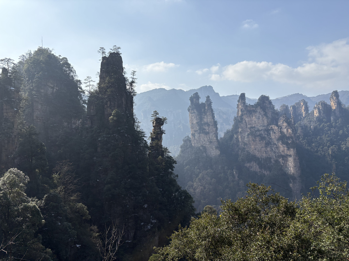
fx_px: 262
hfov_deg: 67.3
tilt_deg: +2.0
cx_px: 174
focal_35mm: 26
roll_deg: +0.4
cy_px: 130
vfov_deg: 53.1
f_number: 1.6
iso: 50
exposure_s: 1/4065
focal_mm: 5.96
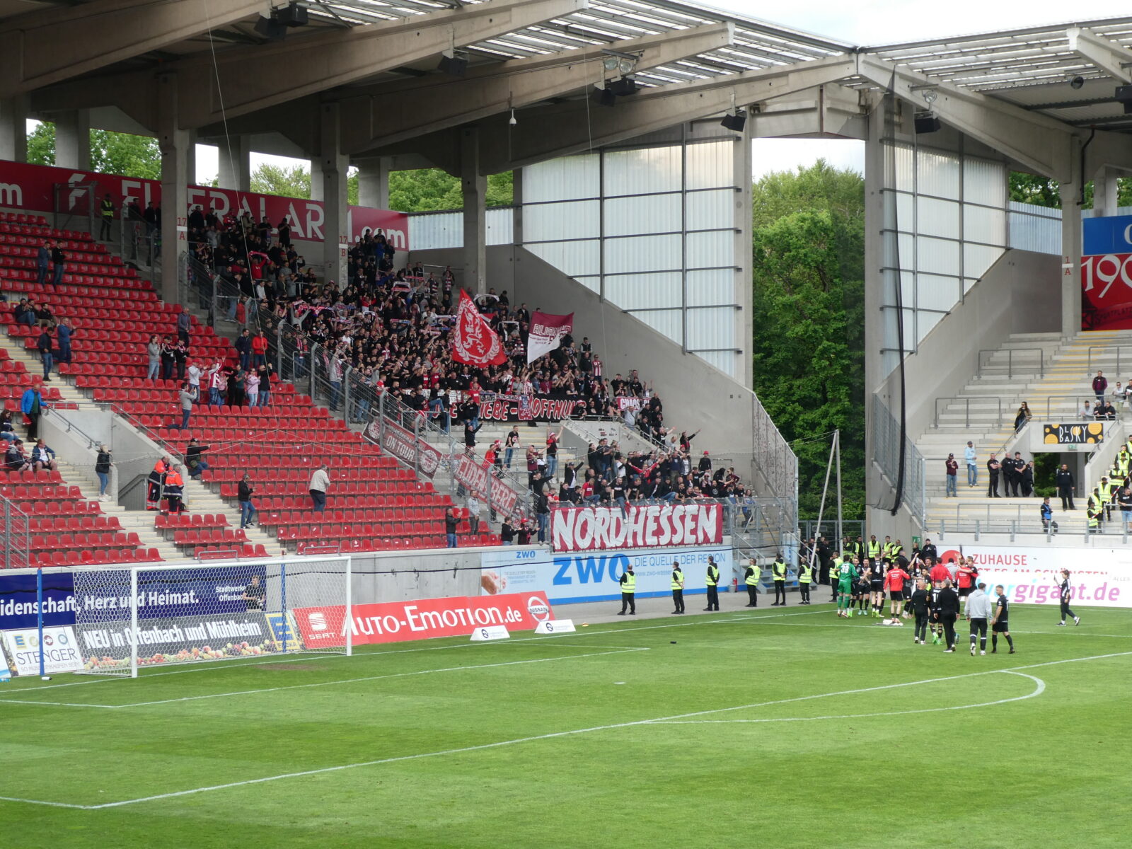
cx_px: 566
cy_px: 424
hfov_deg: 26.3
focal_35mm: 74
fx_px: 2420
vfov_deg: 19.9
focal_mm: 13.2
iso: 80
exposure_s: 1/125
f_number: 4.6
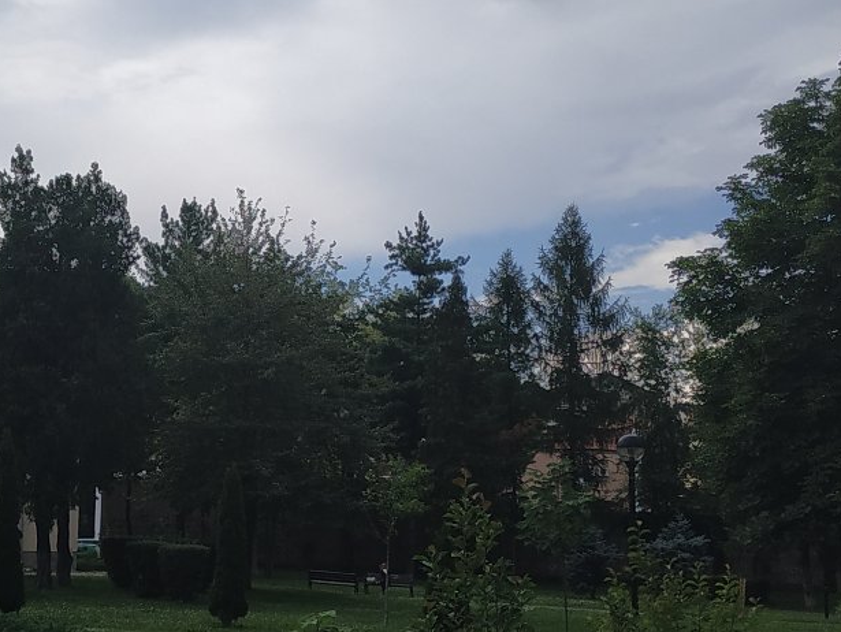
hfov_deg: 45.9
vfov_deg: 36.8
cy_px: 293
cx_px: 196
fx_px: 948
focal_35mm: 39
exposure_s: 1/3048
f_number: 1.9
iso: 100
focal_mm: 3.94
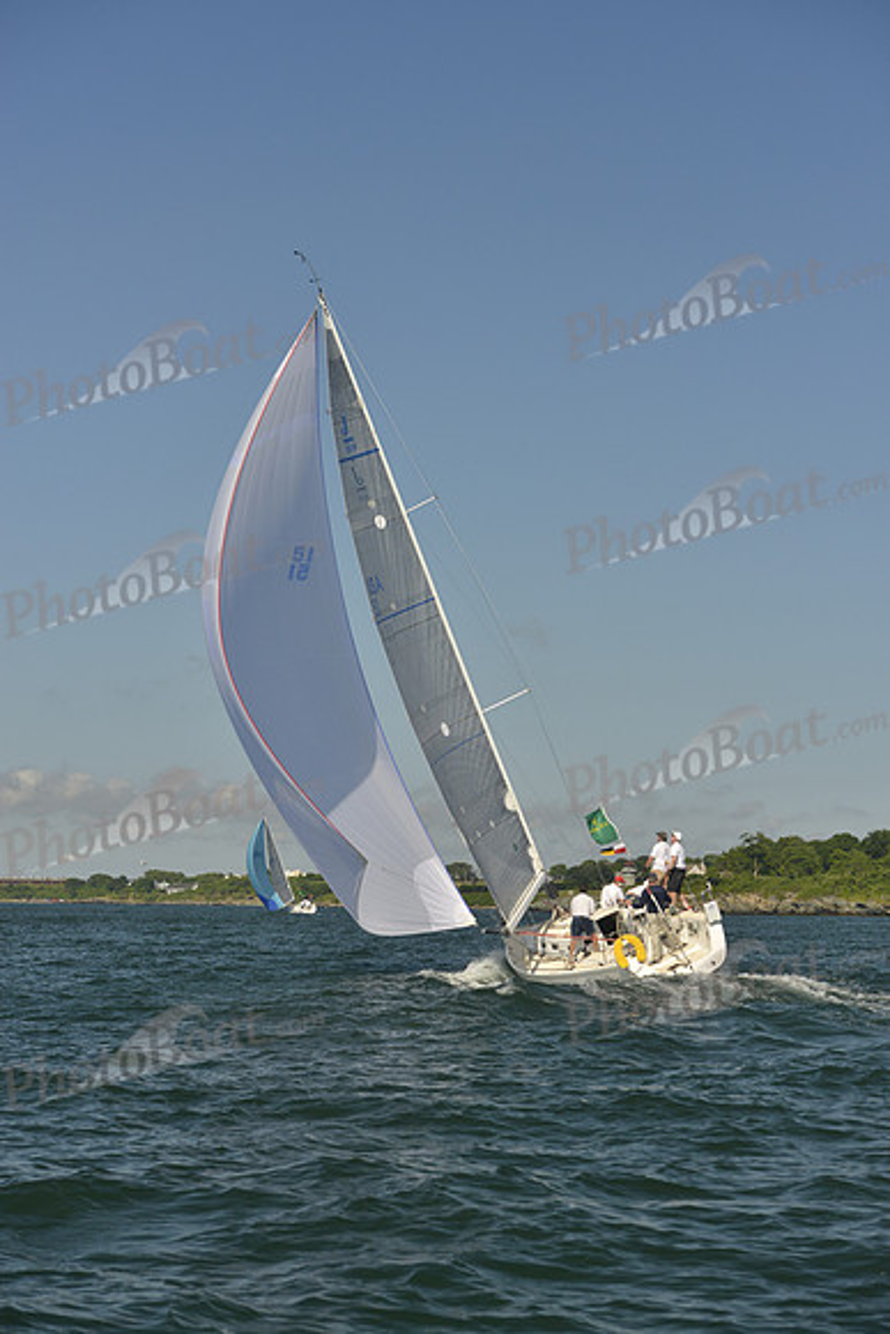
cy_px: 667
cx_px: 445
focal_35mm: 70
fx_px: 2594
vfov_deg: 28.8
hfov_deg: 19.5
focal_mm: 70
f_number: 6.3
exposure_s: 1/1250
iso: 400
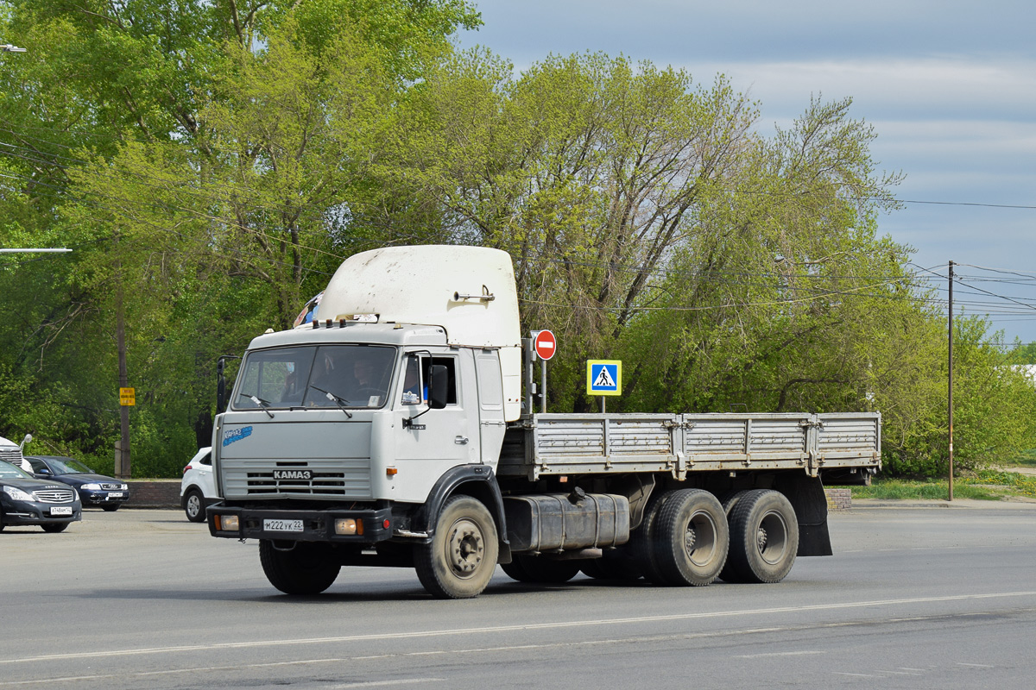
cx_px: 518
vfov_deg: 16.6
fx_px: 2374
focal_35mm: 82
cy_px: 345
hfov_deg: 24.6
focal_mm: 55
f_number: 7.1
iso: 200
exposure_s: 1/400
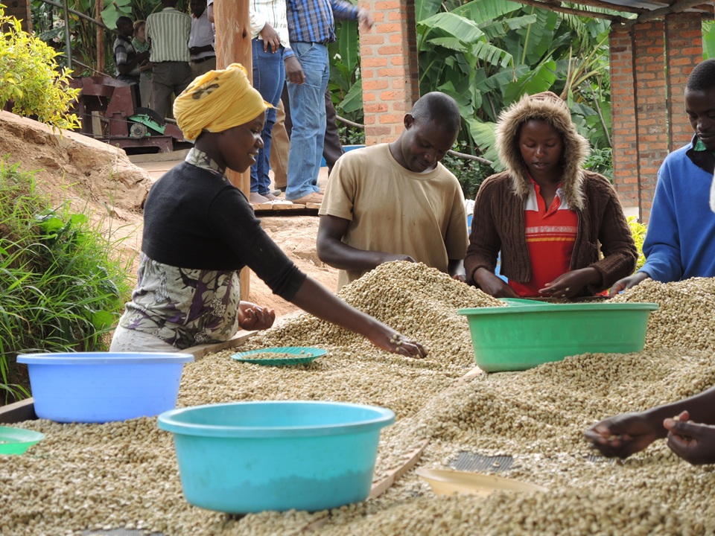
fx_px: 2169
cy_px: 268
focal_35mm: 105
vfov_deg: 14.1
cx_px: 358
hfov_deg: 18.7
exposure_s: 1/50
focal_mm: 22.1
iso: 80
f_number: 3.5
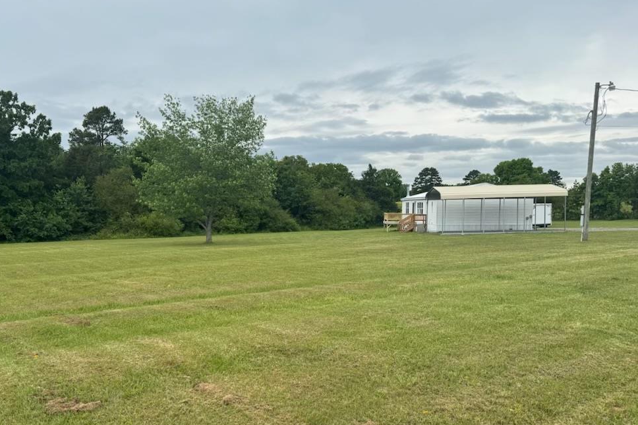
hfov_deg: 57.0
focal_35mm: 33
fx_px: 585
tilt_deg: -5.0
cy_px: 250
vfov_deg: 39.8
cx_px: 270
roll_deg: +0.2
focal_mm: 6.76
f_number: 1.78
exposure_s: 1/1215
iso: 80
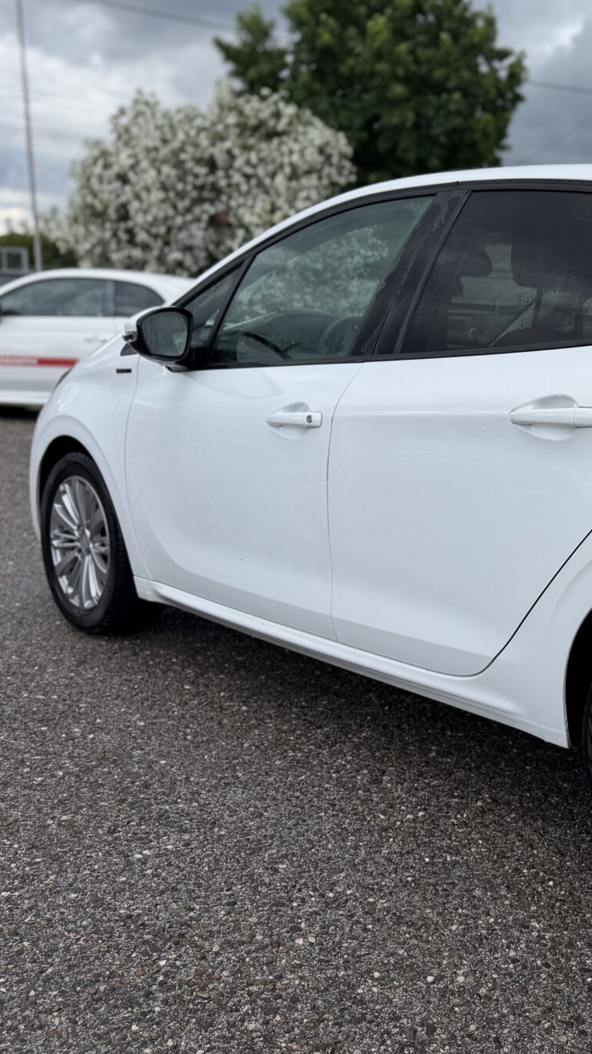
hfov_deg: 29.1
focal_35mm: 37
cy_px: 516
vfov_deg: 54.0
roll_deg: -2.7
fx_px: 1033
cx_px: 642
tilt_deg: -10.6
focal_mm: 6.76
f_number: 1.78
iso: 80
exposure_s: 1/2053
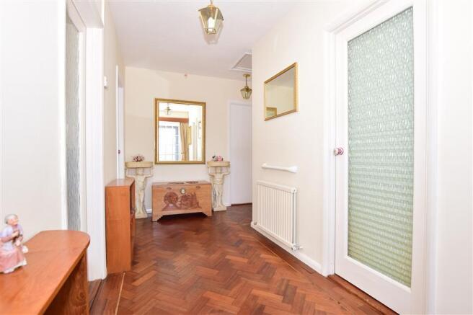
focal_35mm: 16
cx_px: 236
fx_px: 217
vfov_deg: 72.0
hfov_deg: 95.0
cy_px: 158
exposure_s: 1/60
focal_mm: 11
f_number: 5.6
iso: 400
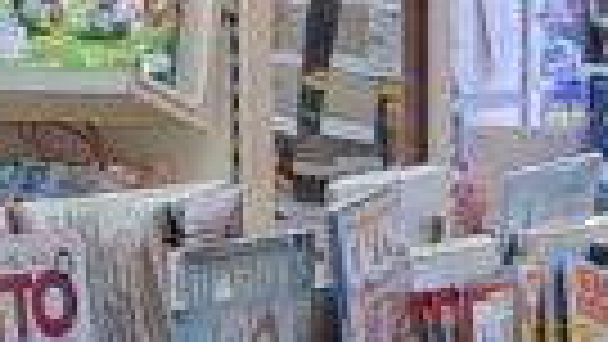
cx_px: 513
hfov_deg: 10.4
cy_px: 788
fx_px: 3322
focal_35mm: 206
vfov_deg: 5.7
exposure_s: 1/50
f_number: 1.8
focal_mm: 4.65
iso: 80
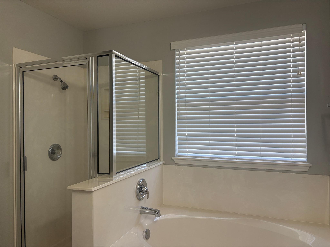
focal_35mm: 26
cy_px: 124
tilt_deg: +1.0
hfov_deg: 67.3
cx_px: 165
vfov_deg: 53.1
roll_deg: +0.6
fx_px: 248
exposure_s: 1/120
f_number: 1.6
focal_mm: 5.96
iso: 100
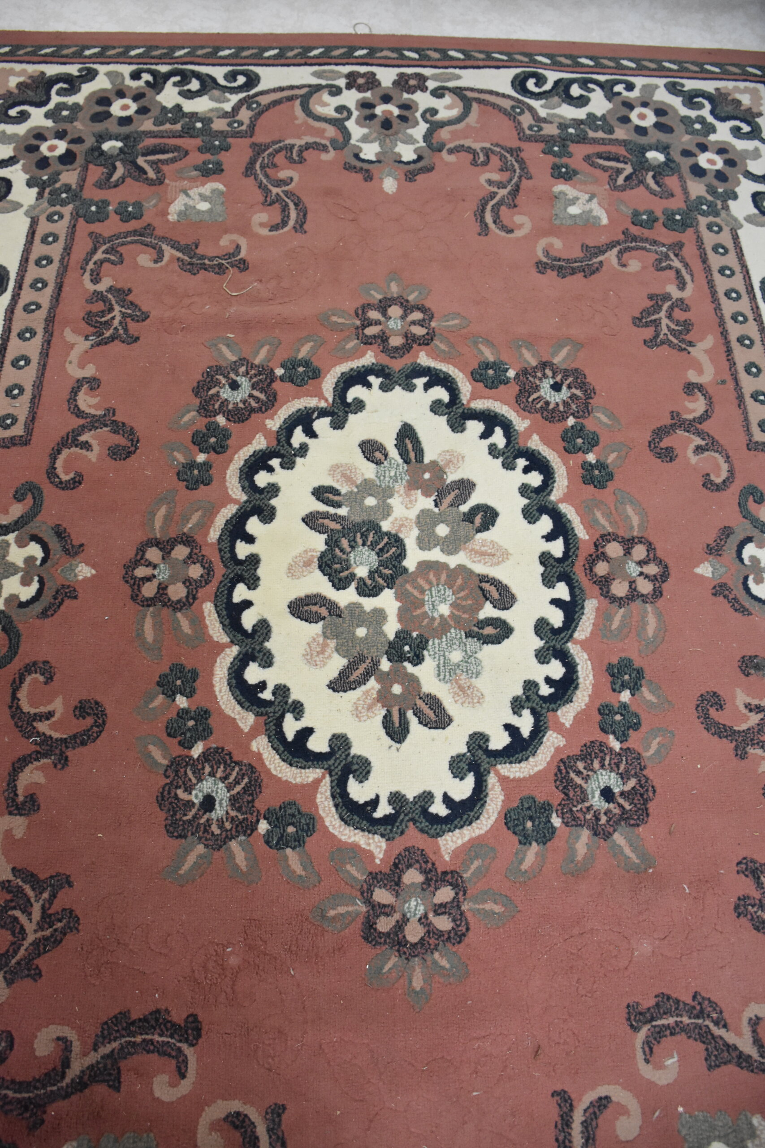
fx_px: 860
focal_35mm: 27
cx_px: 382
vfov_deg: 67.4
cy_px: 574
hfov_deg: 47.9
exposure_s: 1/60
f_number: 4
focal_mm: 18
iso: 2500
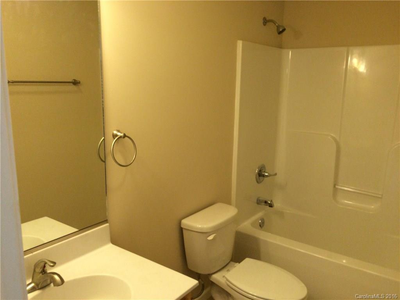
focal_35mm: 29
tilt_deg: -12.9
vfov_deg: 48.2
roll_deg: +1.0
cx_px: 200
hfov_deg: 61.7
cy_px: 150
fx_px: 335
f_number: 2.2
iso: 200
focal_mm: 4.15
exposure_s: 1/30
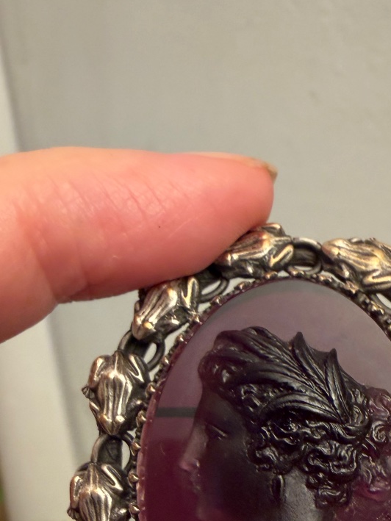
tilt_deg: -11.3
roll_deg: +6.2
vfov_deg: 40.7
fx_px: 662
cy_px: 436
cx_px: 284
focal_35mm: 44
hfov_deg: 32.4
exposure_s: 1/50
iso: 250
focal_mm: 2.22
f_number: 2.2
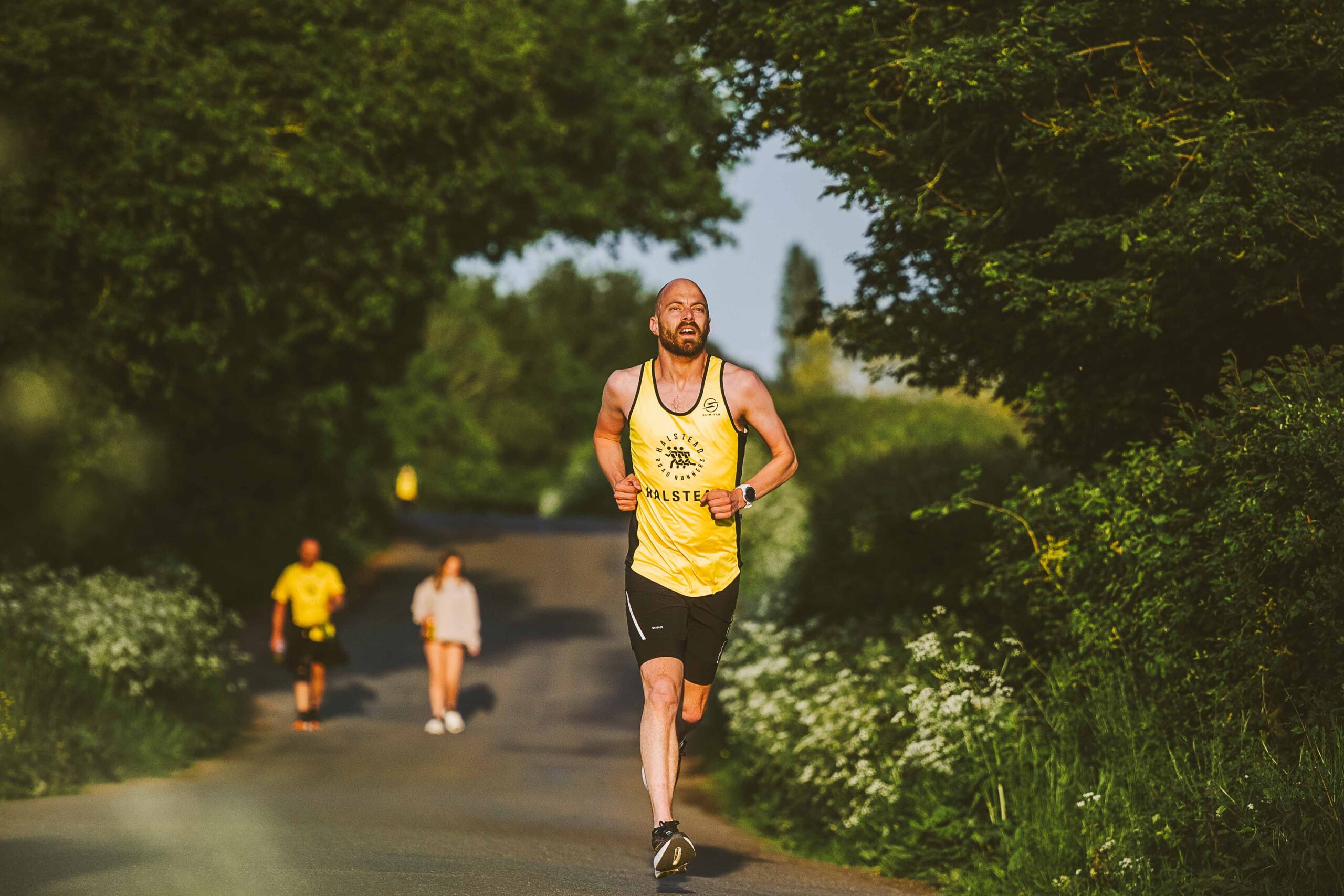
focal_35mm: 202
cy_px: 448
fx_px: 7541
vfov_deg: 6.8
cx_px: 672
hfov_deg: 10.2
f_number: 2.8
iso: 500
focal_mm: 135
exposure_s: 1/6400
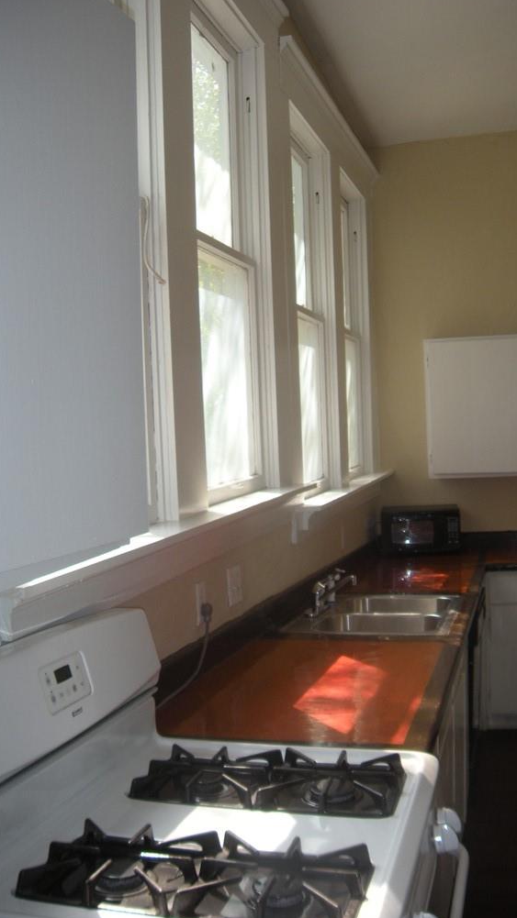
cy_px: 460
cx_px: 317
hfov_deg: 30.3
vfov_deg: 51.6
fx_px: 951
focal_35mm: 39
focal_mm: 5.9
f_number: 3.8
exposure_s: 1/65.6
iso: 64
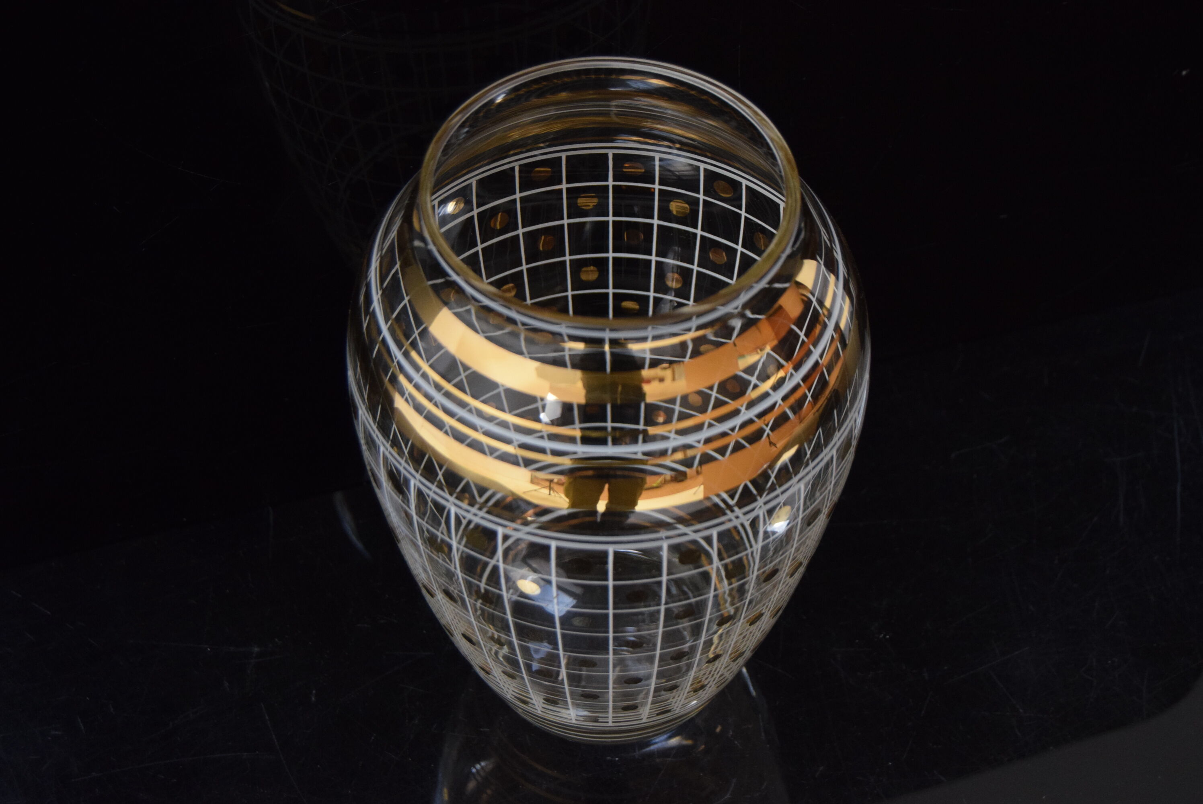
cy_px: 402
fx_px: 1906
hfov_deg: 35.0
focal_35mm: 57
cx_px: 602
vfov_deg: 23.8
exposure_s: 1/125
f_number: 5.6
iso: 1600
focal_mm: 38
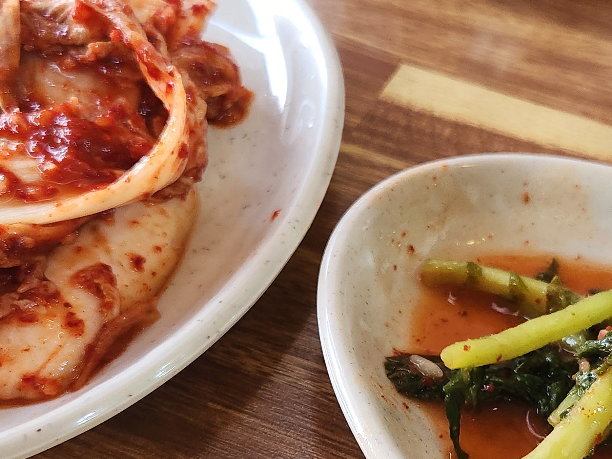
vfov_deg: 23.8
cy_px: 327
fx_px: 1078
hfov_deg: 31.3
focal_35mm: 61
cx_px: 427
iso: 320
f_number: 1.8
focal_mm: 5.4
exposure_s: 1/120
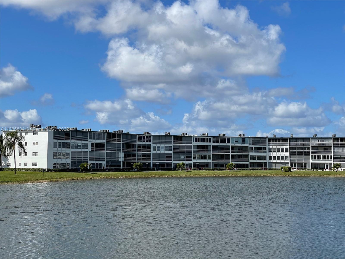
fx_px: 638
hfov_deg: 30.3
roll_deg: -0.1
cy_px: 130
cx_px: 172
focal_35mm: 64
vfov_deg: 22.9
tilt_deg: +3.9
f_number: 2.2
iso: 20
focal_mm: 7.5
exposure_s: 1/2096
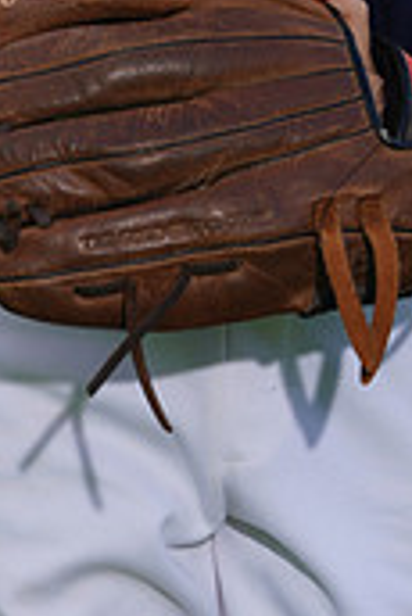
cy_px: -376
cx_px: 227
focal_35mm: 773
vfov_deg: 2.7
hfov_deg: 1.8
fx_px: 13242
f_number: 8
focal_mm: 229
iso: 200
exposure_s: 1/250
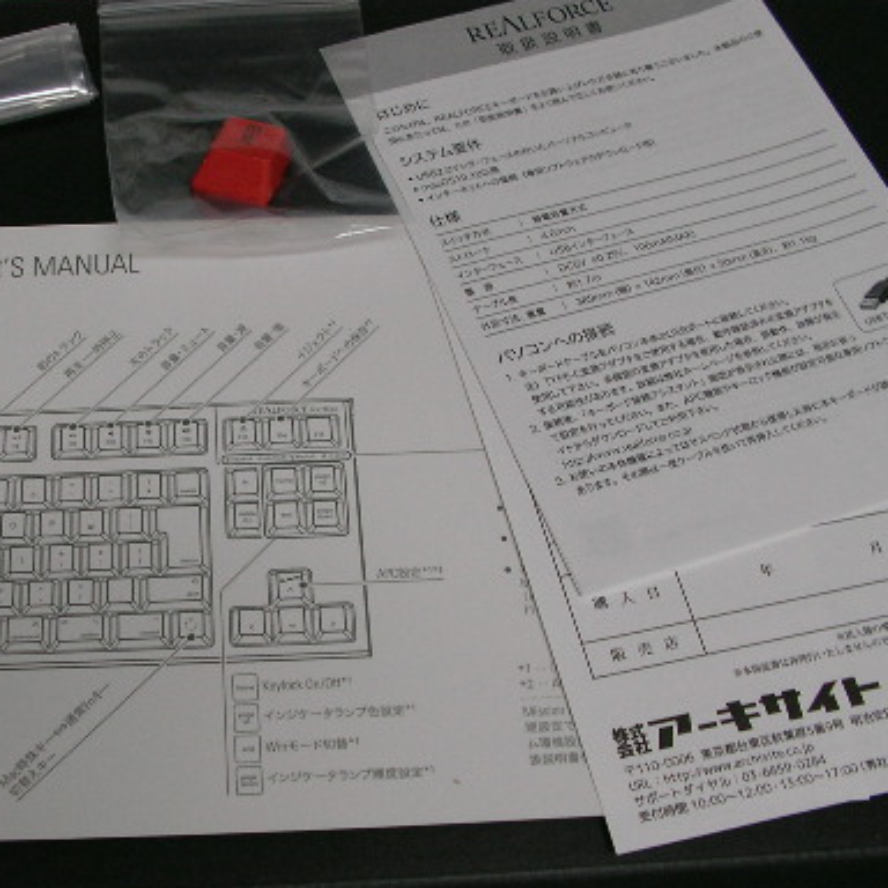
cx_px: 231
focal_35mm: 56
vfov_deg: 30.6
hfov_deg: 30.1
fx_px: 1625
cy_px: 456
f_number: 3.5
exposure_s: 1/30.1
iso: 90
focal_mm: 5.8
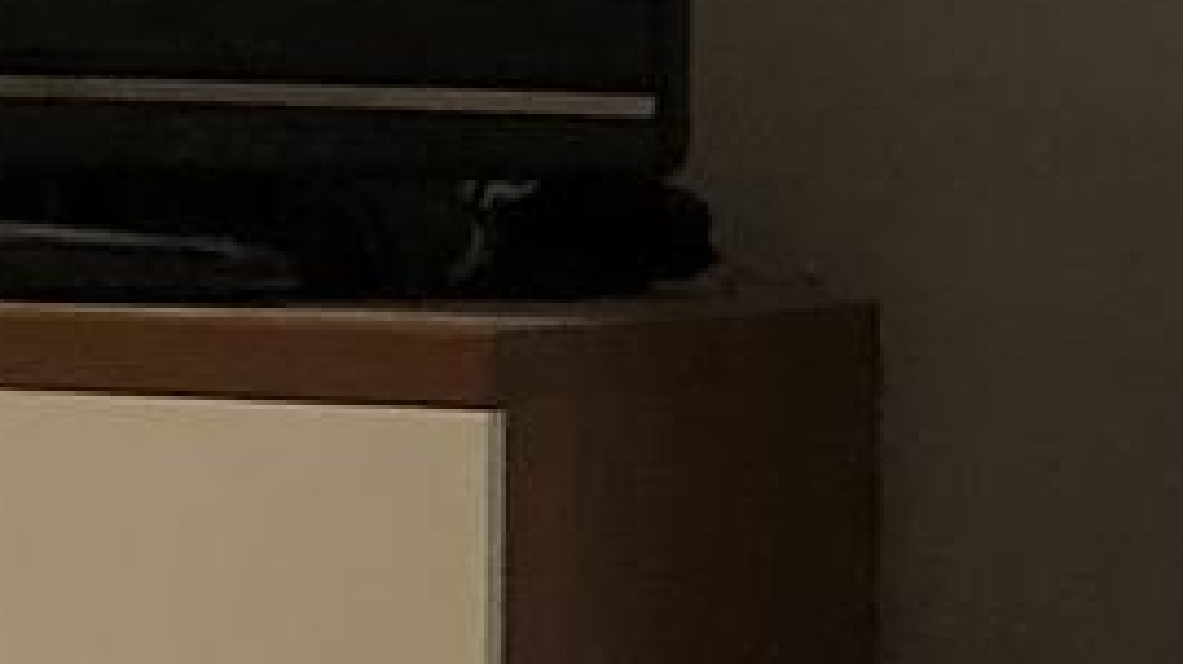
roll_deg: -1.9
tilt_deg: +5.4
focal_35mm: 218
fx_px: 6835
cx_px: -136
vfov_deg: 5.5
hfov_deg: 9.8
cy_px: -594
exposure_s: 1/11
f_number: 1.8
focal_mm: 4
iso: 100
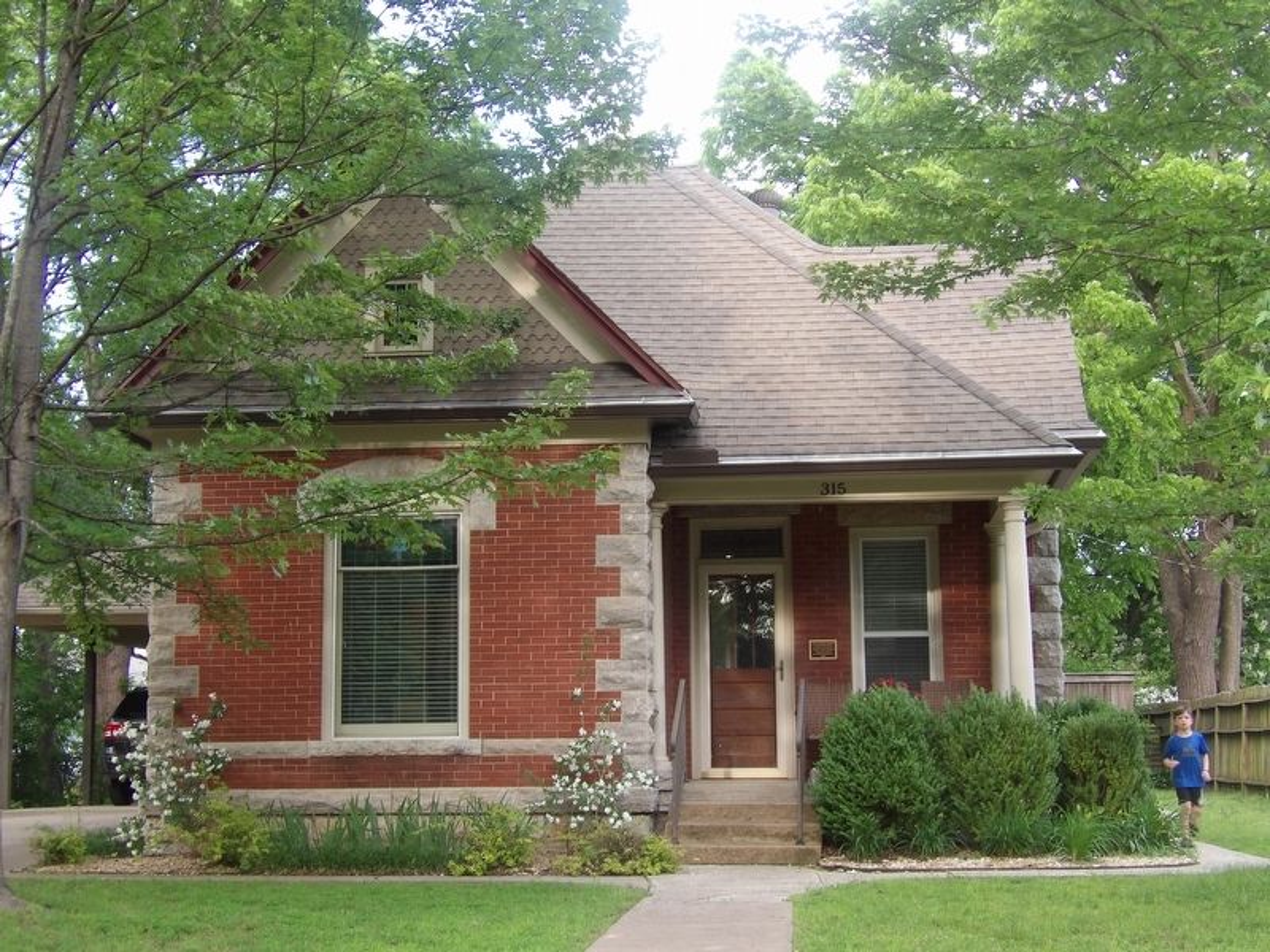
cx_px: 635
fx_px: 1944
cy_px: 476
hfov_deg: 36.2
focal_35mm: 53
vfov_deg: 27.5
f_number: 3.9
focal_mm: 9.5
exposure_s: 1/33
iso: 119
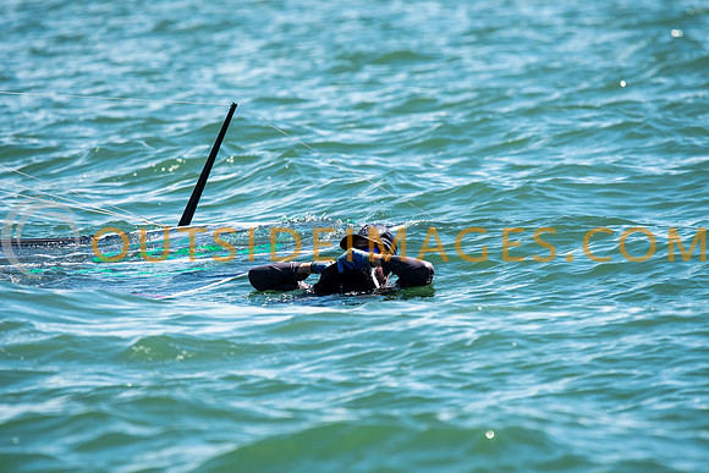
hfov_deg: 4.6
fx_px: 8864
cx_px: 354
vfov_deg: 3.1
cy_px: 236
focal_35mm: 450
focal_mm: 300
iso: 250
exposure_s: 1/1600
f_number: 5
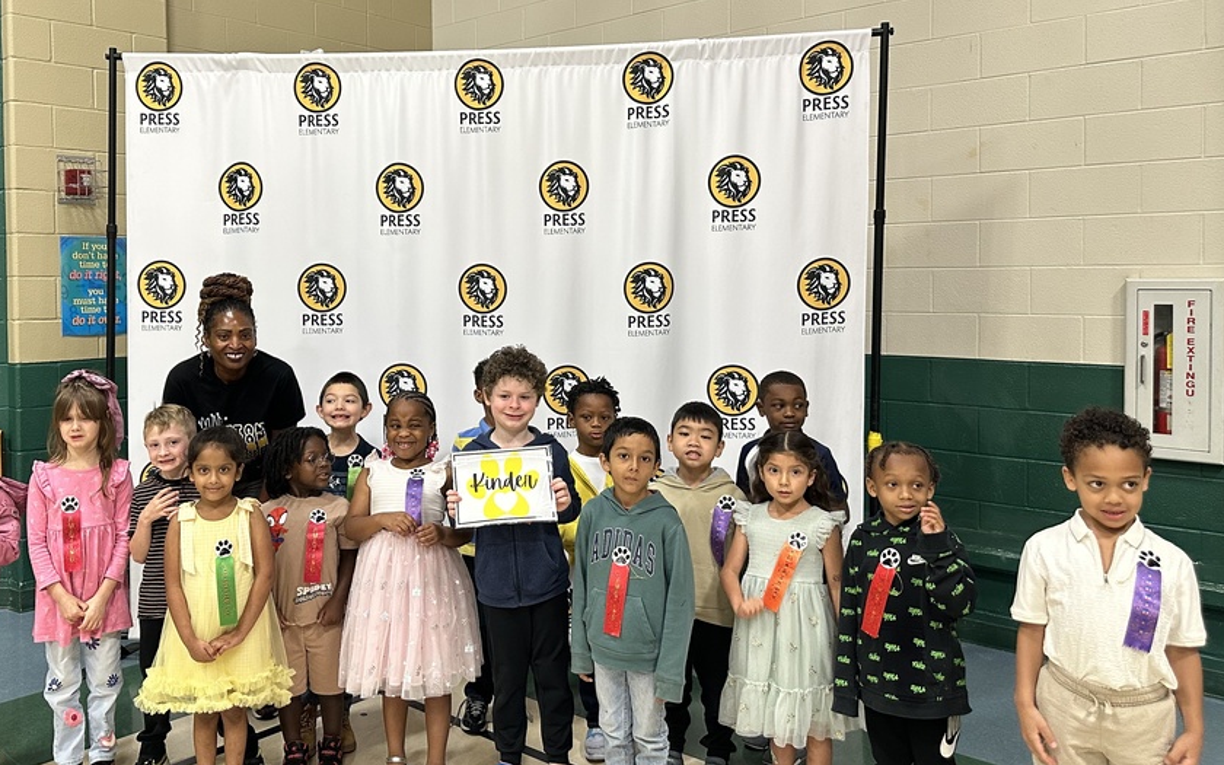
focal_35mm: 31
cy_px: 300
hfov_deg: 60.6
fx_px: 1034
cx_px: 481
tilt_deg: -0.9
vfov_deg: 40.4
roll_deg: +0.2
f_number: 1.78
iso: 250
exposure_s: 1/60
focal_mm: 6.86
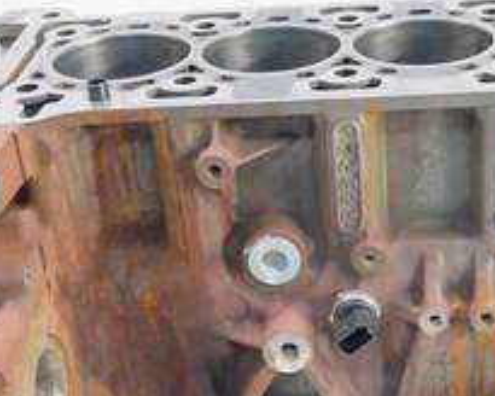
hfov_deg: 25.9
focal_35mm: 73
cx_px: 331
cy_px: 295
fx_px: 1069
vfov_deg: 20.8
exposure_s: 1/60
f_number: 4
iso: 800
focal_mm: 16
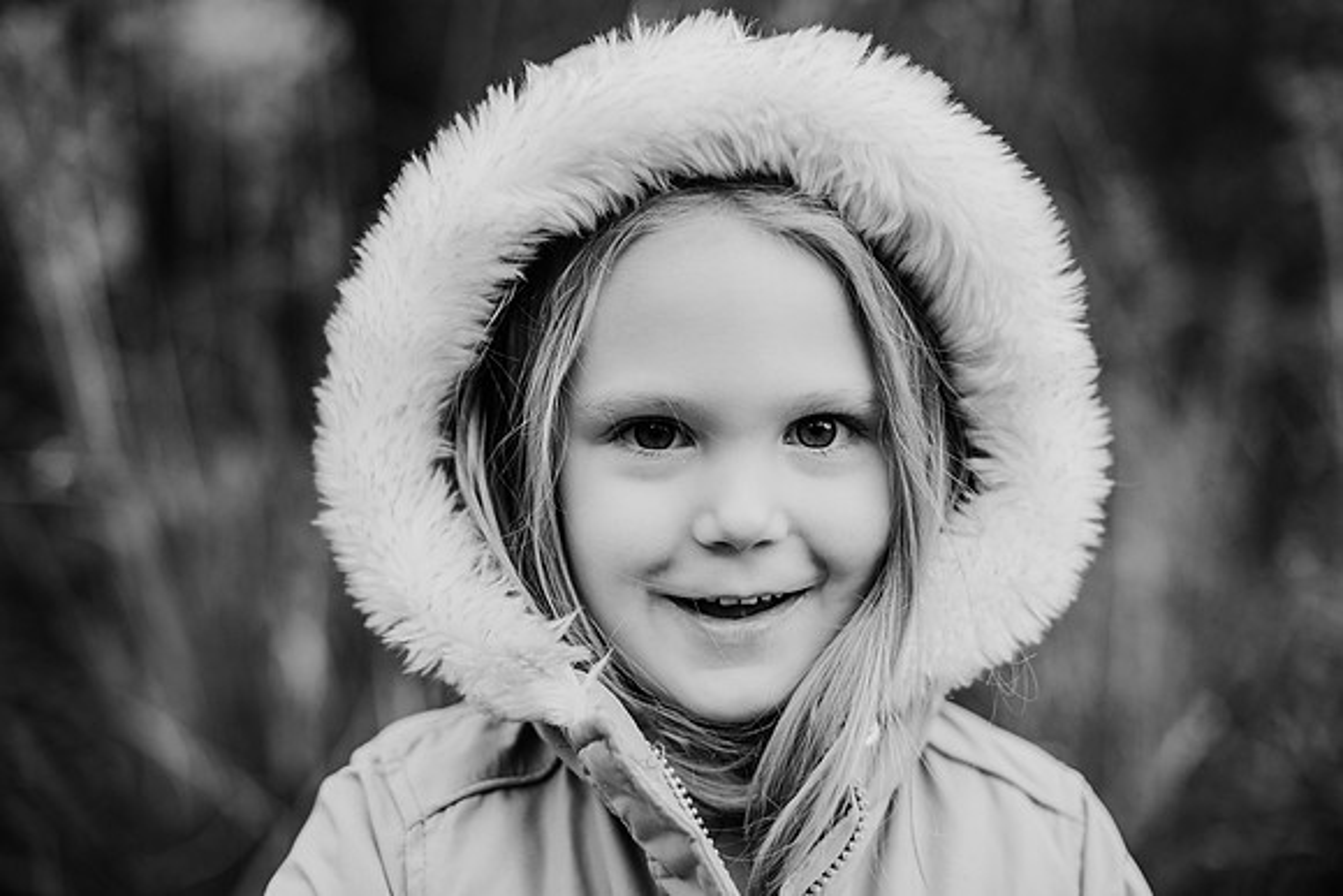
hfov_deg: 39.6
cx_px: 672
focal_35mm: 50
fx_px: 1866
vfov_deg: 27.0
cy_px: 448
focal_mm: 50
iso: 320
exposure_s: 1/800
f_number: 2.2
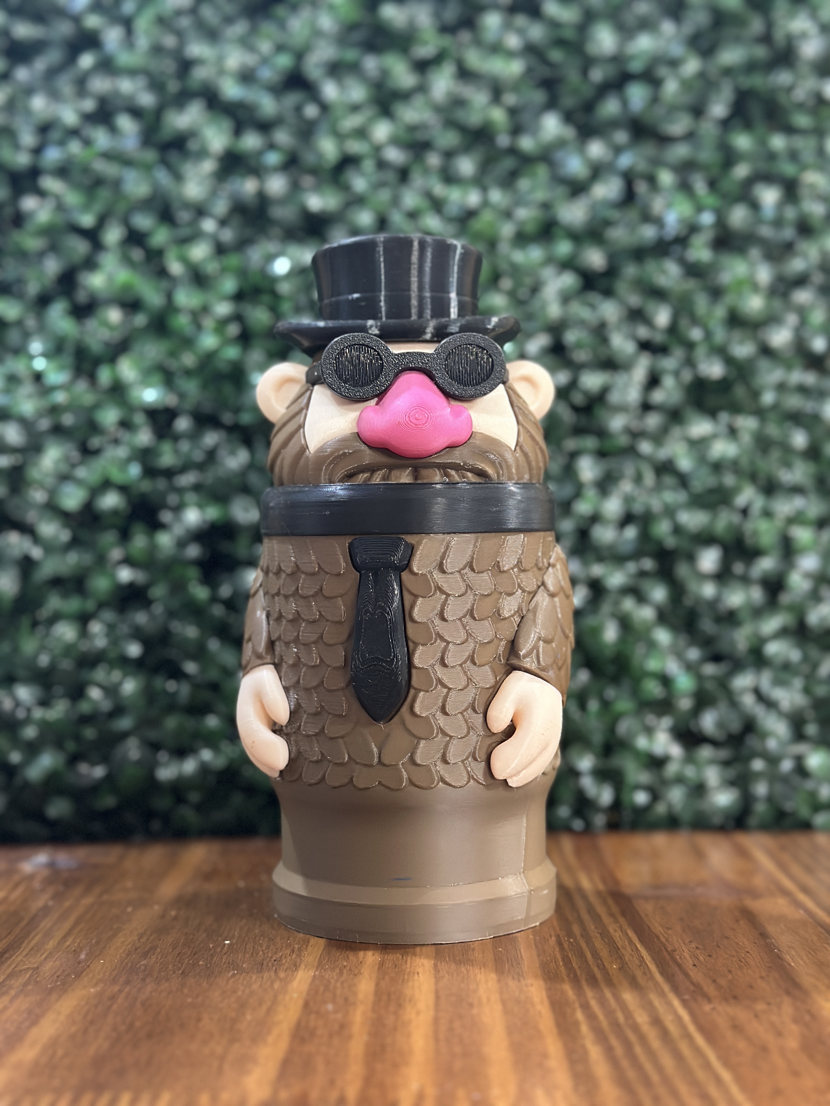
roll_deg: +0.2
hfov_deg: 30.3
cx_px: 415
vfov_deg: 39.7
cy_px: 553
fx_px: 1535
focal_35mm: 48
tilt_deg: +0.0
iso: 500
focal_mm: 6.86
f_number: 1.78
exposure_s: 1/33
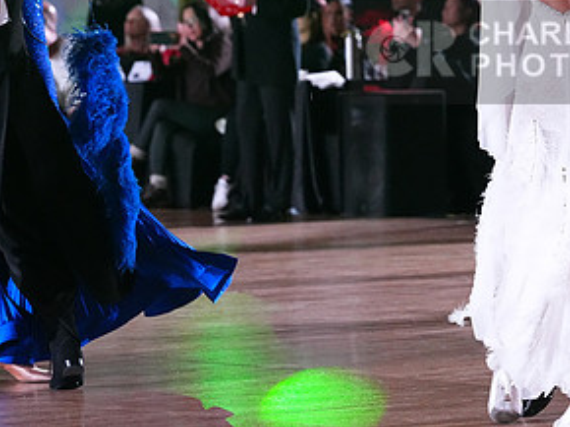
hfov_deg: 7.6
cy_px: 52
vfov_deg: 5.7
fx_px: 4278
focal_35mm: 260
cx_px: 564
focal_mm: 135
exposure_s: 1/400
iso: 10000
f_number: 5.6
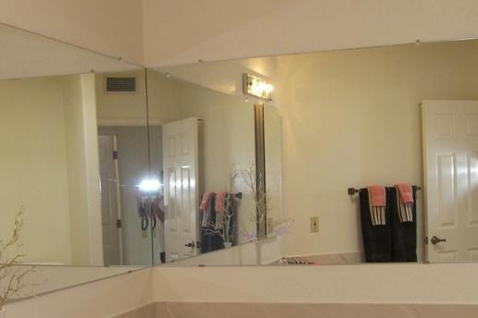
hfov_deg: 31.4
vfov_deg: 21.2
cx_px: 207
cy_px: 207
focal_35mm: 64
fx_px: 850
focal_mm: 6.5
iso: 100
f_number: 3.2
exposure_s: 1/30
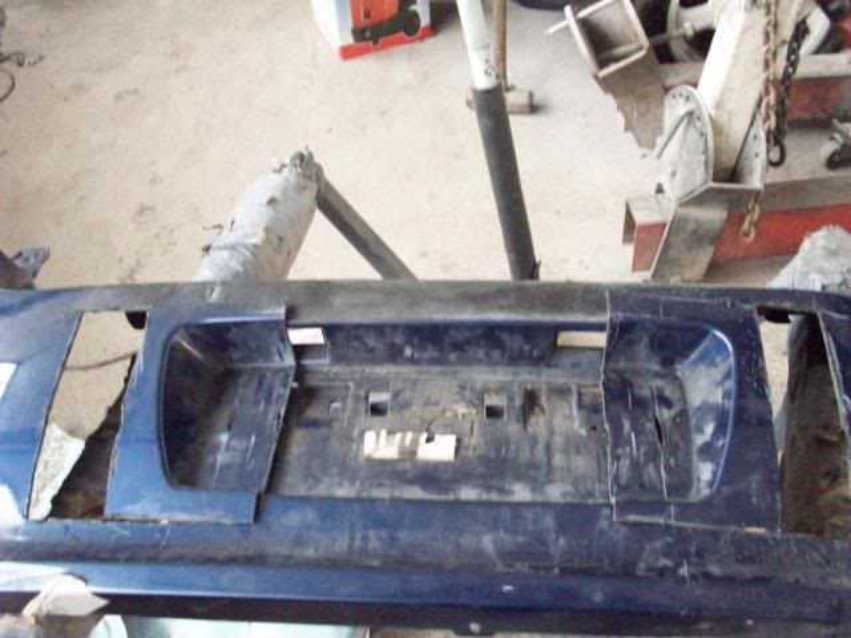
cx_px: 426
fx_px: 910
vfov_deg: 38.7
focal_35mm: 37
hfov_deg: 50.1
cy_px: 319
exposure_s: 1/64
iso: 800
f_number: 2.8
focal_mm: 6.2
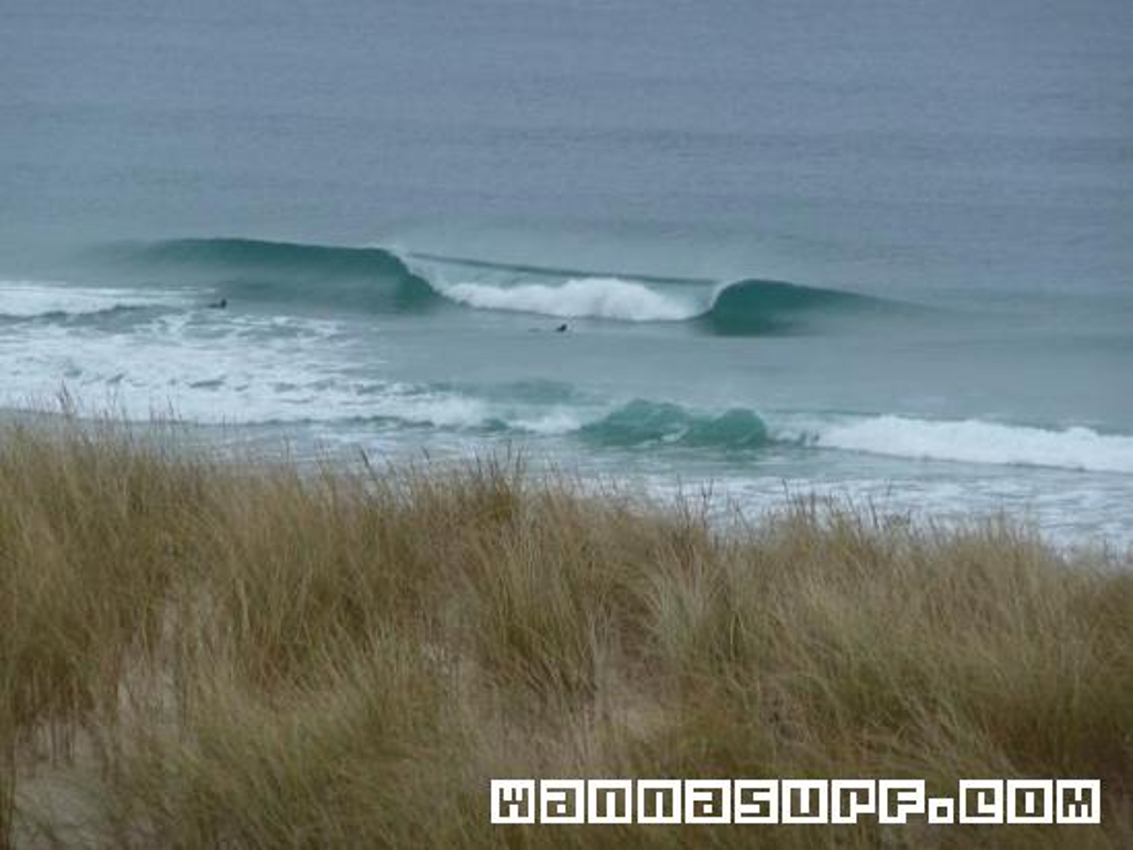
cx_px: 566
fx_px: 6940
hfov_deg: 9.3
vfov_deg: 7.0
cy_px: 425
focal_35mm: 212
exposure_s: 1/160
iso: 100
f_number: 4.8
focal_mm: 36.4
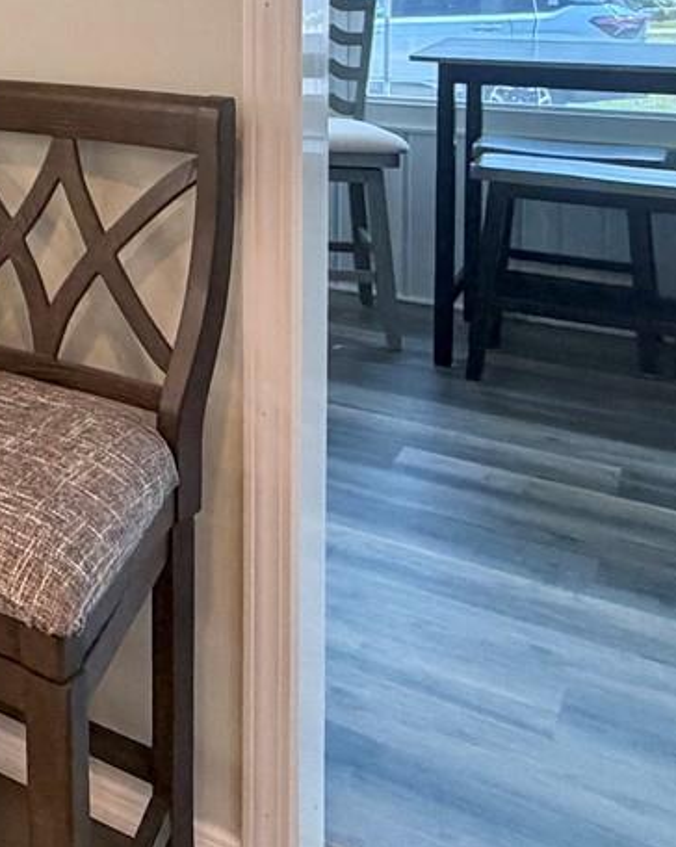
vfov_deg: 35.3
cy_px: 7
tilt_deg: -3.8
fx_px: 1202
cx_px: -381
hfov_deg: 23.7
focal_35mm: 48
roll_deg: +2.2
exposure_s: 1/120
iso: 200
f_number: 2.2
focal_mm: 2.22
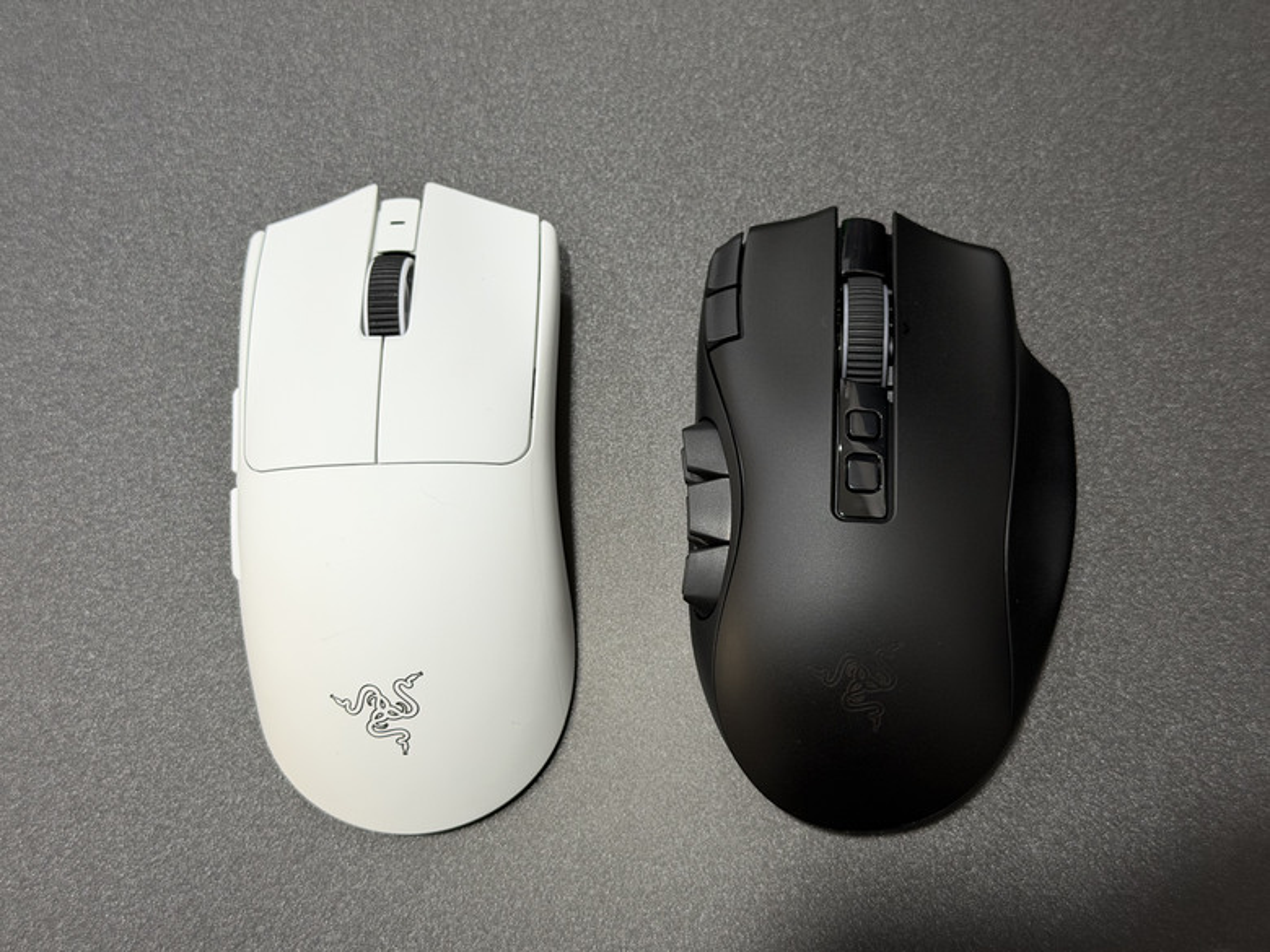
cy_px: 476
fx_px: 1761
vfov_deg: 30.3
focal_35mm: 48
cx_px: 635
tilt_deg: -79.4
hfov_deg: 39.7
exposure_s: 1/60
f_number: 1.78
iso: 160
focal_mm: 6.76
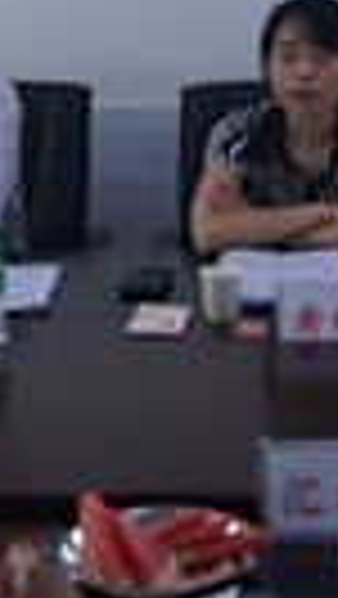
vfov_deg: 19.4
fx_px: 1686
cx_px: 293
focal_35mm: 106
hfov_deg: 11.4
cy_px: -40
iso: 250
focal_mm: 18
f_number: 3.5
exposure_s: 1/30
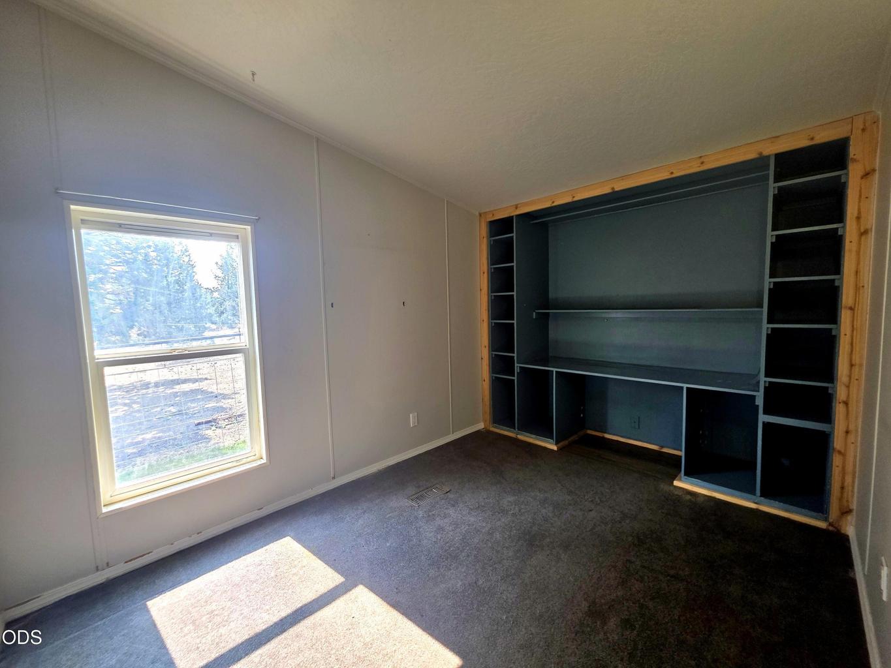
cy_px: 334
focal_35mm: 13
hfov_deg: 106.2
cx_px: 446
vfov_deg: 89.9
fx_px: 335
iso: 50
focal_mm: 2.2
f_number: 1.9
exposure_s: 1/120
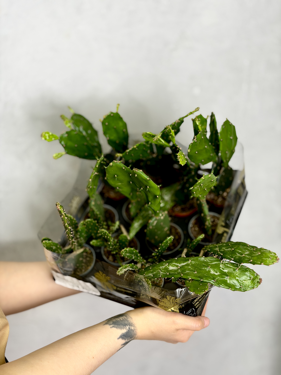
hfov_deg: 30.3
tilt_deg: -14.7
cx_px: 140
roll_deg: +0.8
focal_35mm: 48
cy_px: 188
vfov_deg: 39.7
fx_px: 520
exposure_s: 1/148
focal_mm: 6.76
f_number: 1.78
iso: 50
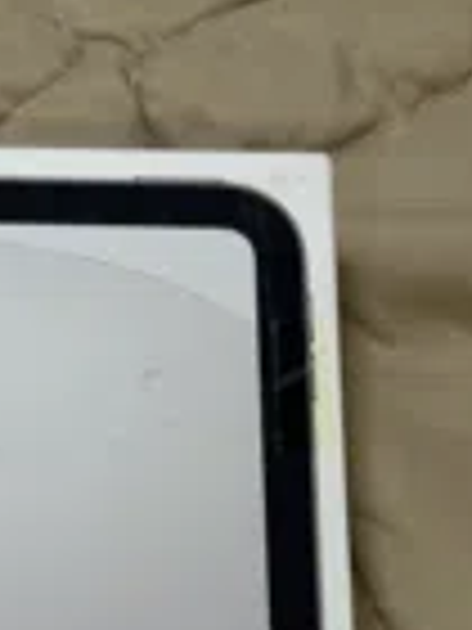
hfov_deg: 10.5
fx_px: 2491
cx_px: -189
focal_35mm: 137
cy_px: 860
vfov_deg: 13.8
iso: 80
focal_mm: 6.86
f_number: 1.78
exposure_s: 1/50
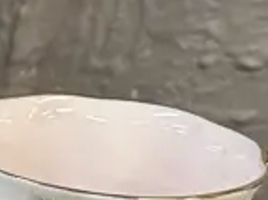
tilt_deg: -23.4
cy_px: 153
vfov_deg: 8.6
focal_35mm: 172
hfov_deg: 9.3
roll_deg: -0.2
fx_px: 1331
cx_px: -514
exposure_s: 1/100
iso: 200
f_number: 1.78
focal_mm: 6.86
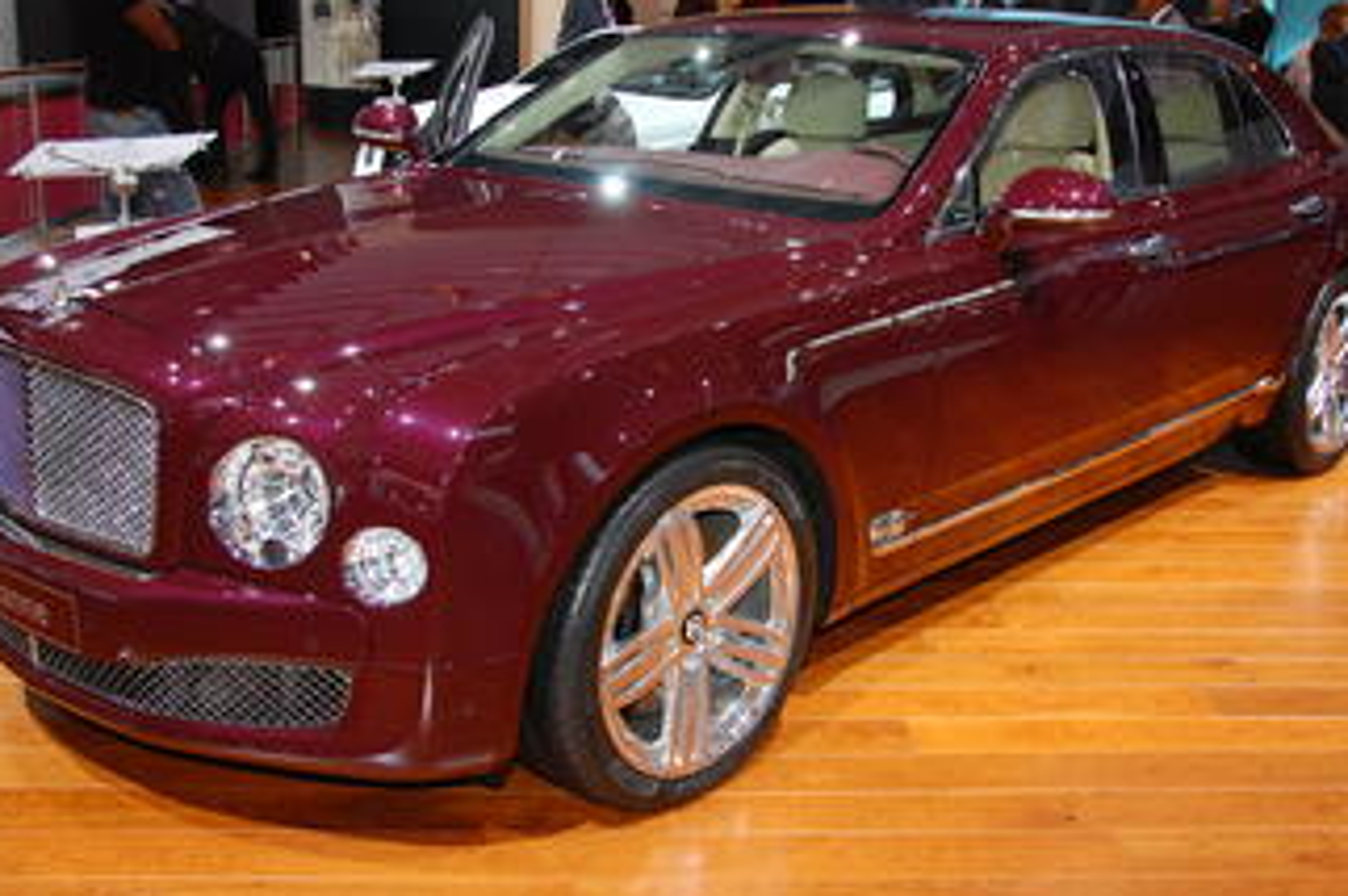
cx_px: 687
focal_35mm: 41
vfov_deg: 32.5
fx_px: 1534
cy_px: 406
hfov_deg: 47.4
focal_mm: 22
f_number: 4
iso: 200
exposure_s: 1/60
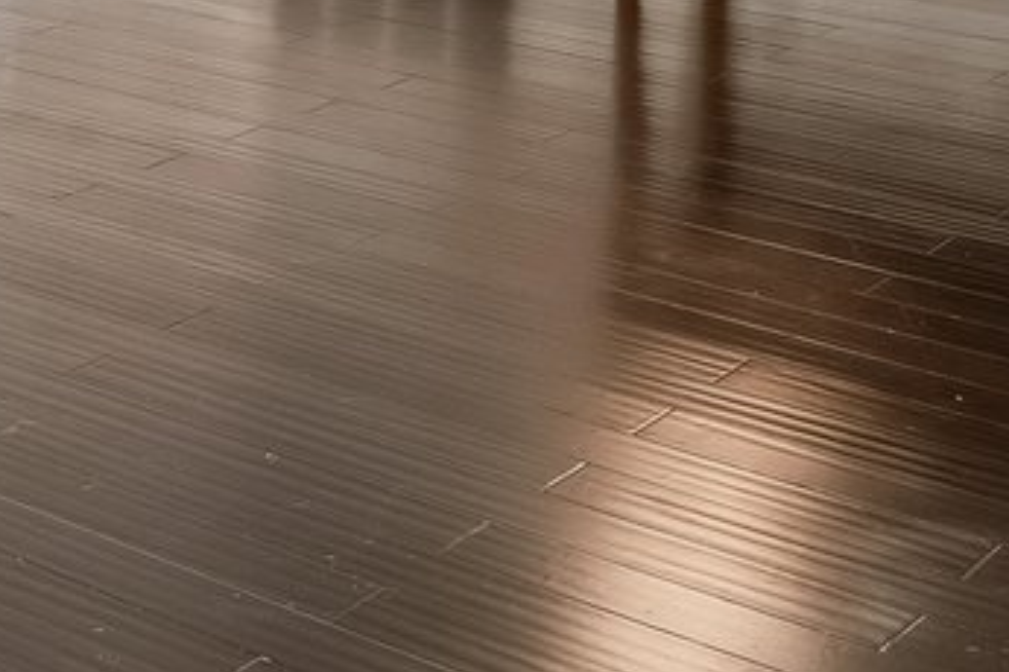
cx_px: -181
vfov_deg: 12.7
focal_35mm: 95
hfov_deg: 20.2
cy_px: -647
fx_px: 2662
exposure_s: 1/6
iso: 400
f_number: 8
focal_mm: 16
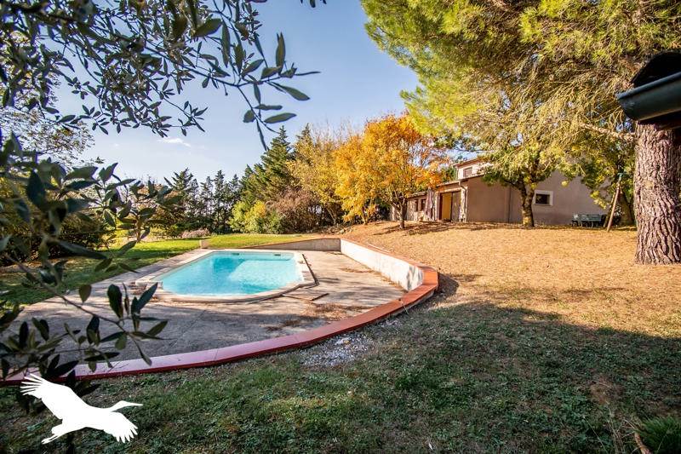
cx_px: 340
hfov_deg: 100.4
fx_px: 284
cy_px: 227
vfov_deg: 77.3
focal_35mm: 15
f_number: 4.5
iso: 200
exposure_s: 1/1000
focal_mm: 10
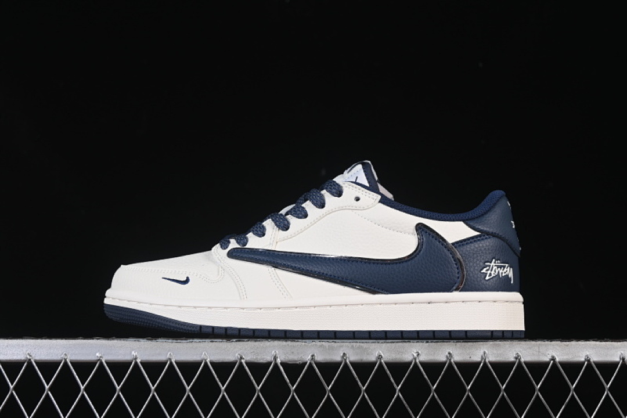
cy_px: 209
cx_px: 314
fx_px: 1306
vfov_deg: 18.2
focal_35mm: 75
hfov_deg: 27.0
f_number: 8
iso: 160
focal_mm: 50
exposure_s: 1/80
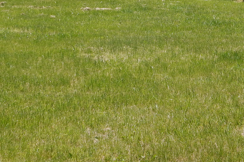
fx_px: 515
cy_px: -57
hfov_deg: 26.4
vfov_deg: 16.8
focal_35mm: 76
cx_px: 171
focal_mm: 5.4
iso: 125
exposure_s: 1/800
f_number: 4
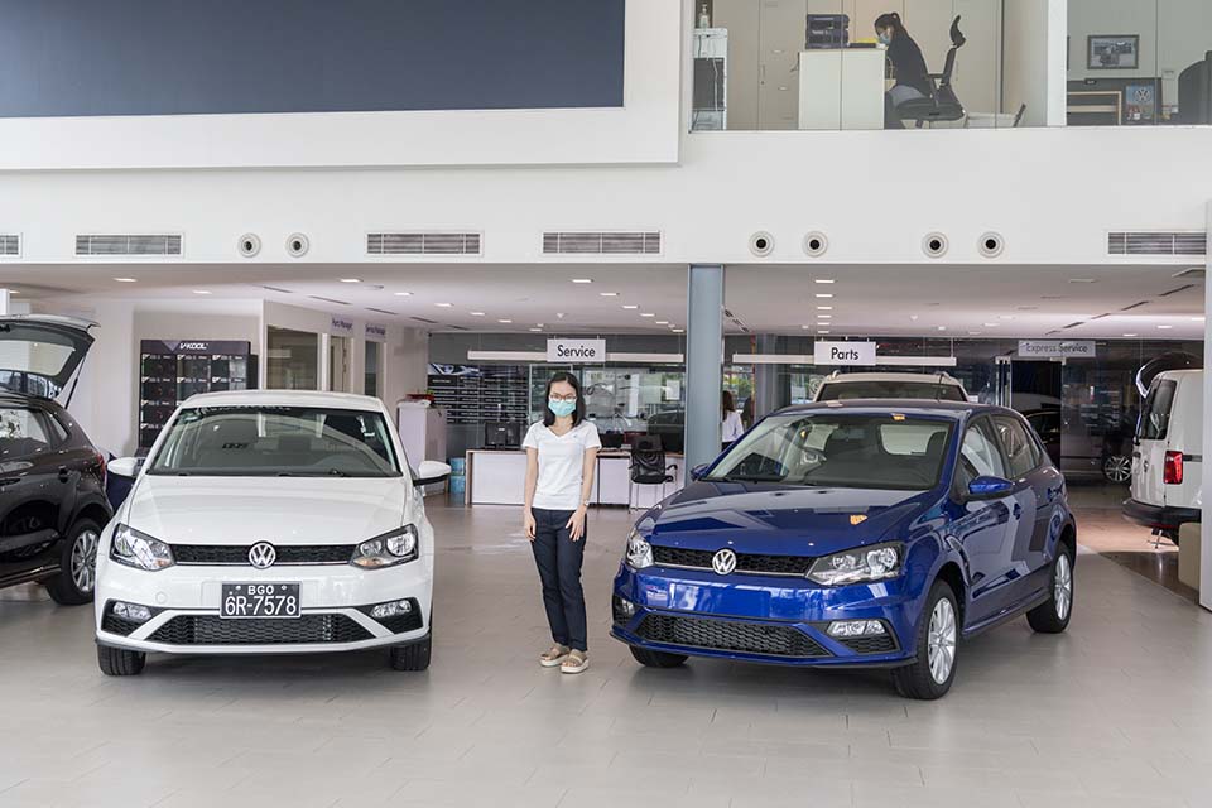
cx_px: 606
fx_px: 1481
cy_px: 404
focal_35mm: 44
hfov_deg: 44.5
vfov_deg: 30.5
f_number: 6.3
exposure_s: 1/250
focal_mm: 44
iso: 1000
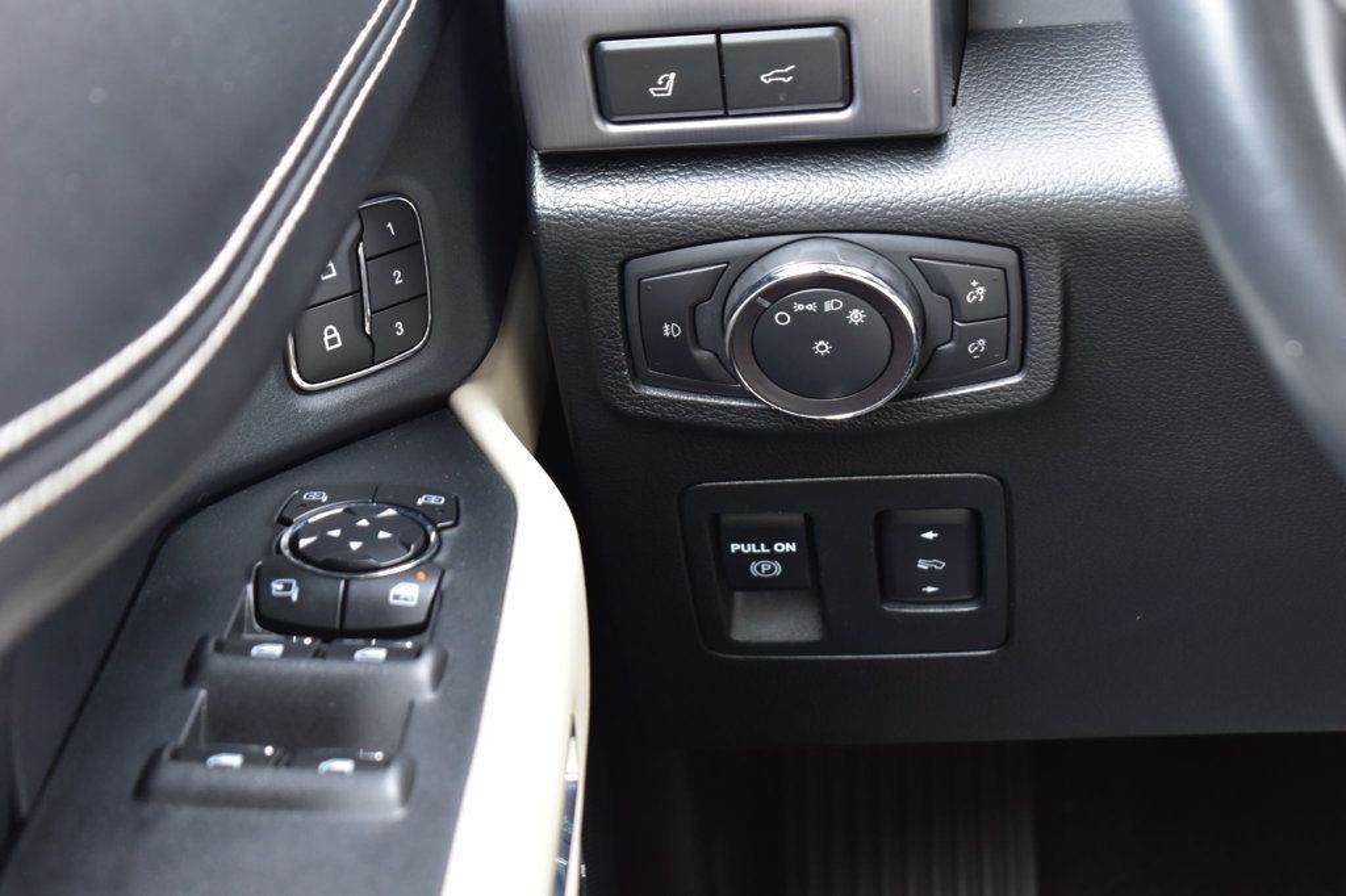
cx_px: 673
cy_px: 448
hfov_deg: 24.6
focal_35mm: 82
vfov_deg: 16.5
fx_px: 3083
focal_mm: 55
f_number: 6.3
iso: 640
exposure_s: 1/15
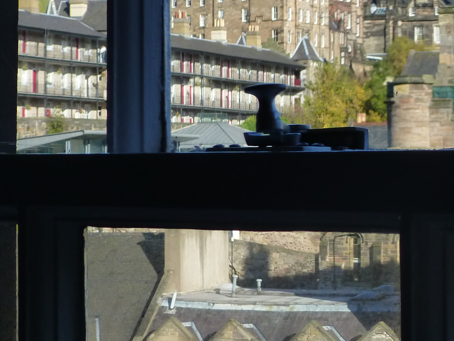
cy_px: 107
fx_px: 1718
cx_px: 445
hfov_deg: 14.8
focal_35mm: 131
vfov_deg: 11.3
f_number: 4.4
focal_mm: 9
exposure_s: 1/640
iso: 160
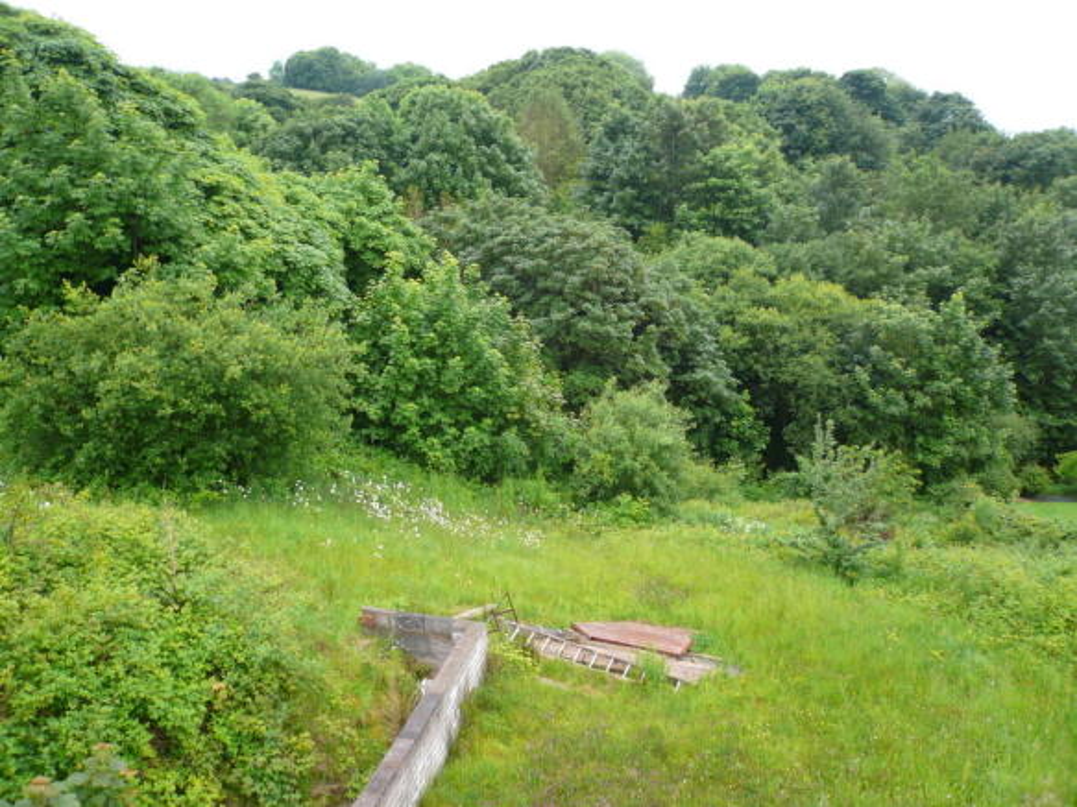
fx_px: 871
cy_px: 404
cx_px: 538
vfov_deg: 49.7
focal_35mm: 28
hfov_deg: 63.5
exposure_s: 1/100
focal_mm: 4.6
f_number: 2.8
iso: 100
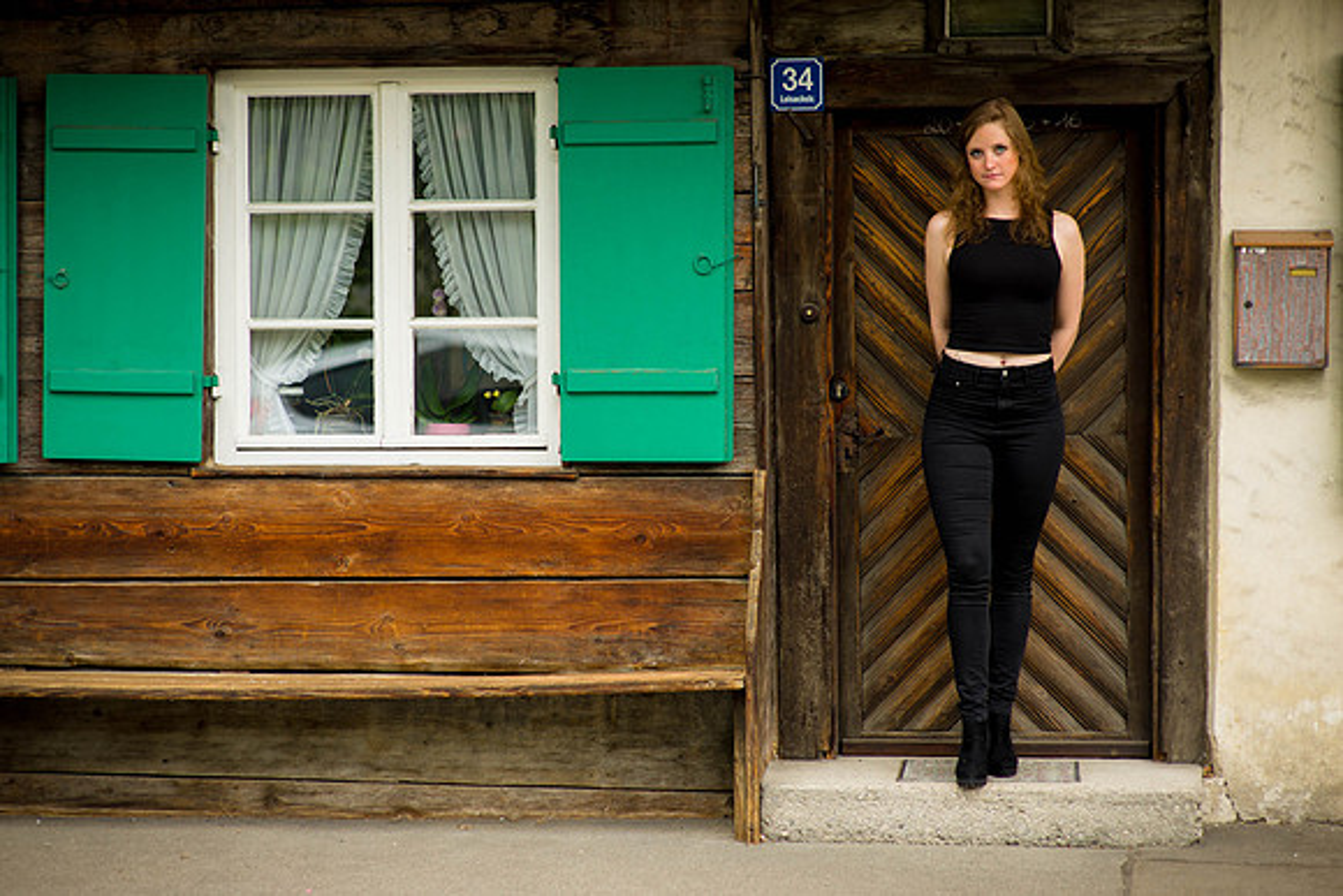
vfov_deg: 16.1
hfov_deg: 23.9
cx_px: 672
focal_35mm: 85
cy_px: 448
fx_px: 3172
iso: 250
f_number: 2.8
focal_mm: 85
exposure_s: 1/800
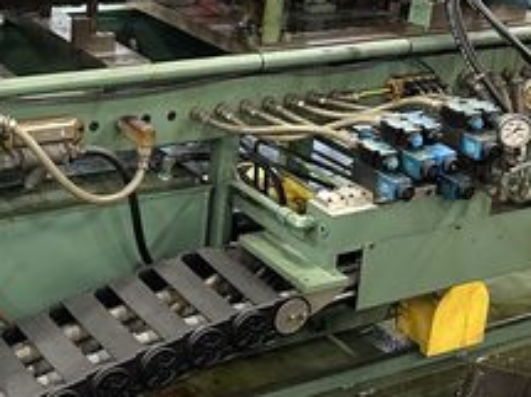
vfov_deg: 21.7
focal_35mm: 67
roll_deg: -3.2
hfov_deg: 28.2
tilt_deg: -16.5
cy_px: 84
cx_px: 86
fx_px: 1027
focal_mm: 6.86
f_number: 1.78
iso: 800
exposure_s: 1/60
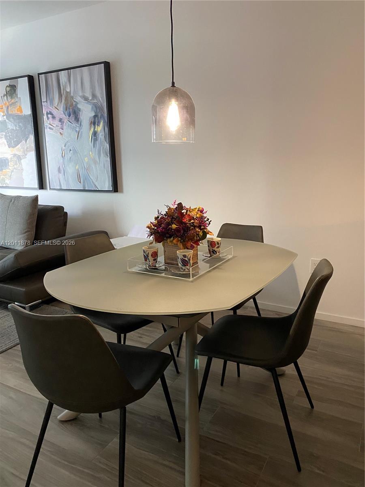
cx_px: 182
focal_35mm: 26
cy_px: 244
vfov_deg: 67.3
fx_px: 366
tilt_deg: -11.5
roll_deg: +1.4
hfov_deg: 53.1
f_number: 1.8
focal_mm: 4.25
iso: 320
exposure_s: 1/60
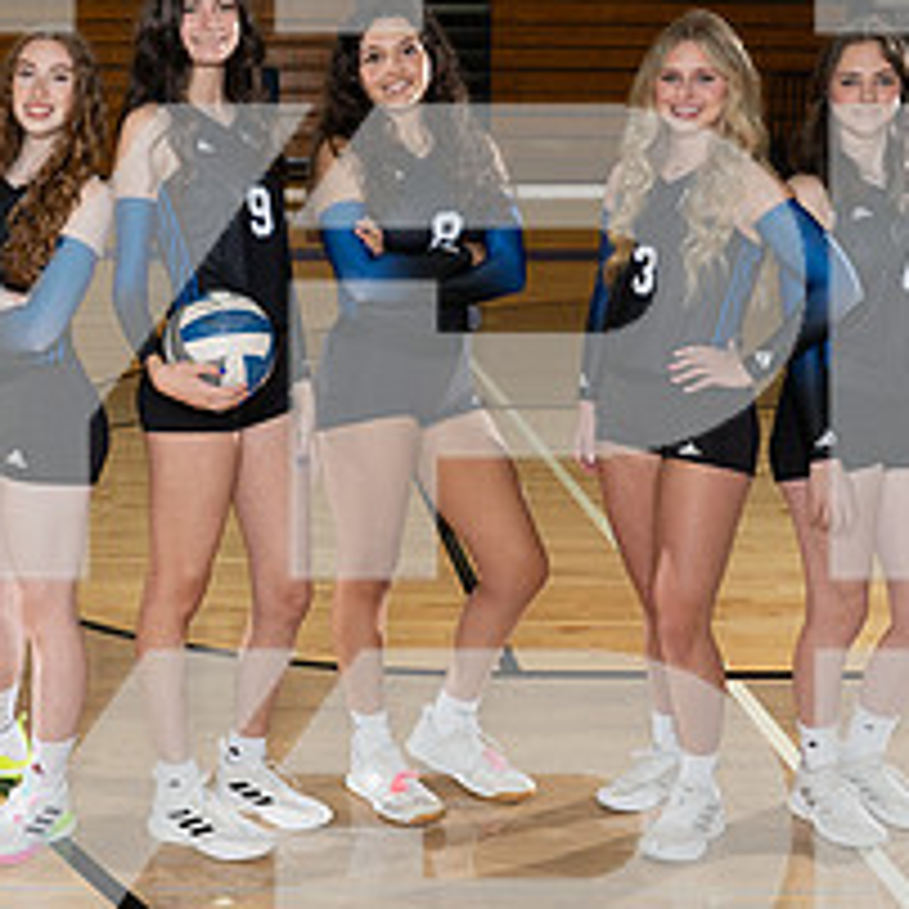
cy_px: 344
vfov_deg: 28.1
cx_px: 202
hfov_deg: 27.7
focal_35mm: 61
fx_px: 1812
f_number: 8
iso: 1250
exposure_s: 1/250
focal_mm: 25
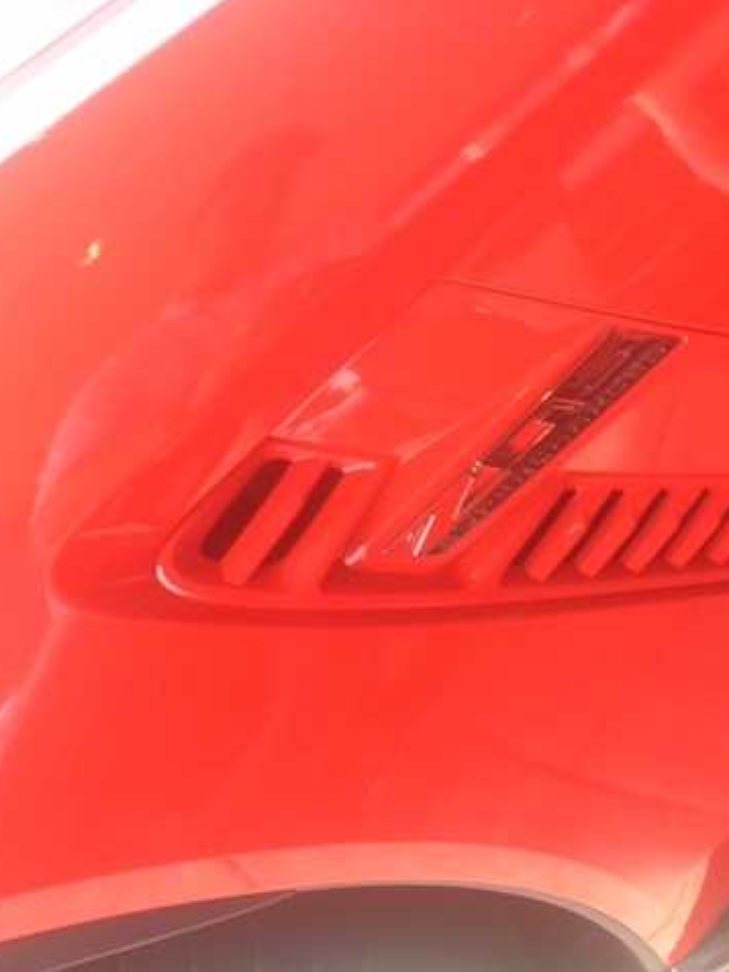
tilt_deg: -46.0
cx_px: 525
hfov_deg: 36.2
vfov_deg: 47.9
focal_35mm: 39
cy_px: 484
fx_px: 1095
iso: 32
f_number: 2.2
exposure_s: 1/120
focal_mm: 4.15
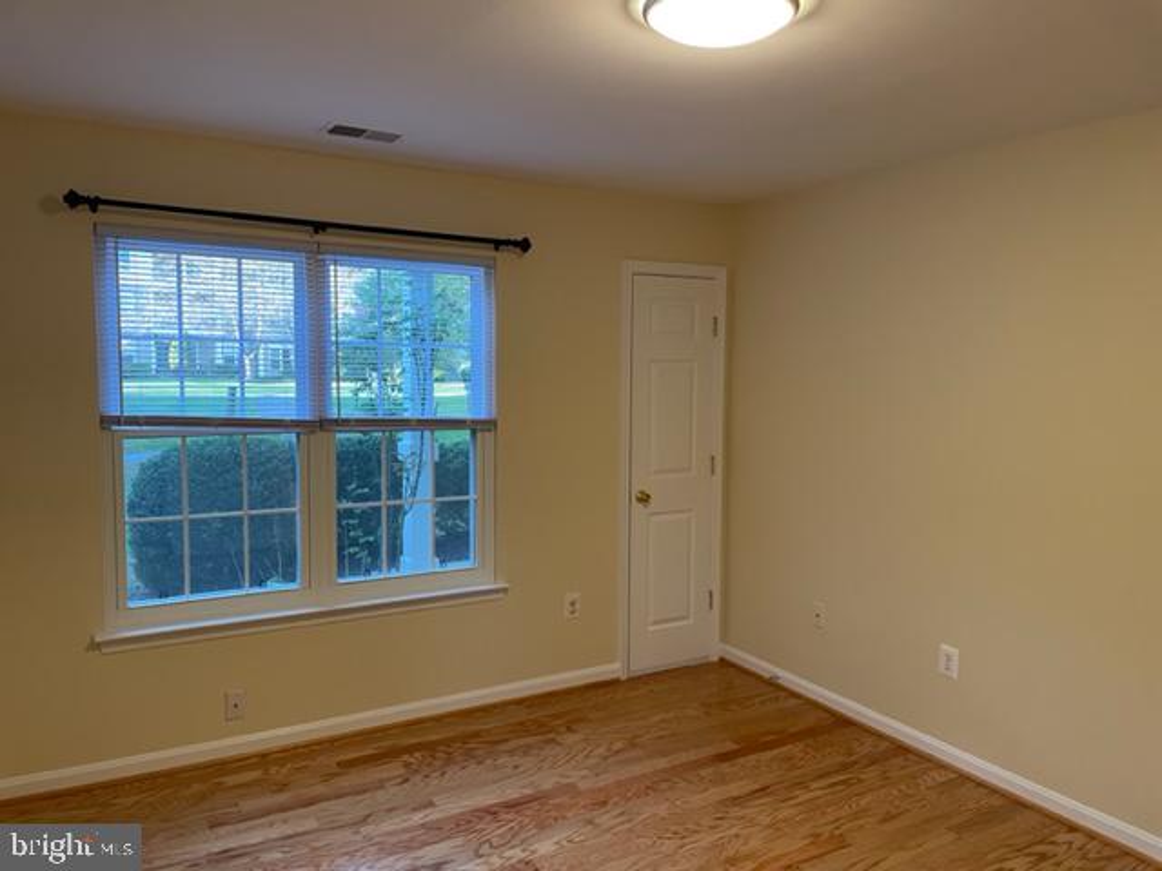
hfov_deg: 67.3
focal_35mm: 26
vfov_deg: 53.1
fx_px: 873
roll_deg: -0.5
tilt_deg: -4.1
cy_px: 436
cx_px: 581
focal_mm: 4.2
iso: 100
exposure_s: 1/60
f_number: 1.6
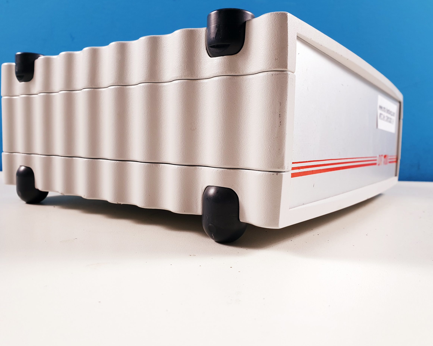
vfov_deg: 51.5
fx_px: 359
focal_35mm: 28
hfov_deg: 62.2
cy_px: 169
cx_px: 215
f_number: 2.4
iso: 80
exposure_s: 1/50
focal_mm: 4.3
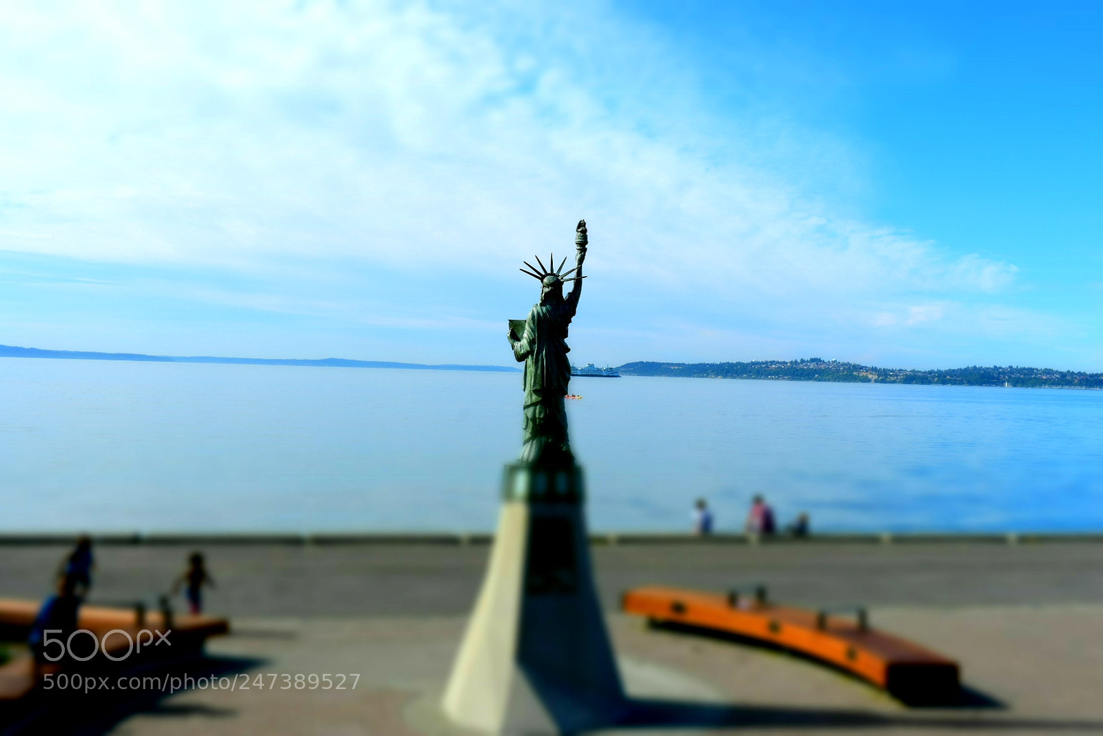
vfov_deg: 34.2
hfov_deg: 49.5
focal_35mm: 39
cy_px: 368
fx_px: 1195
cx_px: 552
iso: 100
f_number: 11
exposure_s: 1/160
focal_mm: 26
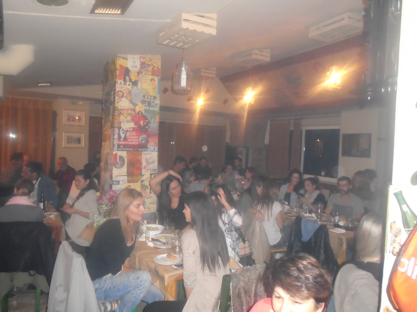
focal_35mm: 26
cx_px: 208
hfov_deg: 67.3
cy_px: 156
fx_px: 313
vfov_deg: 53.1
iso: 640
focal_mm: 4.6
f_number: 3.2
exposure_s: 1/30
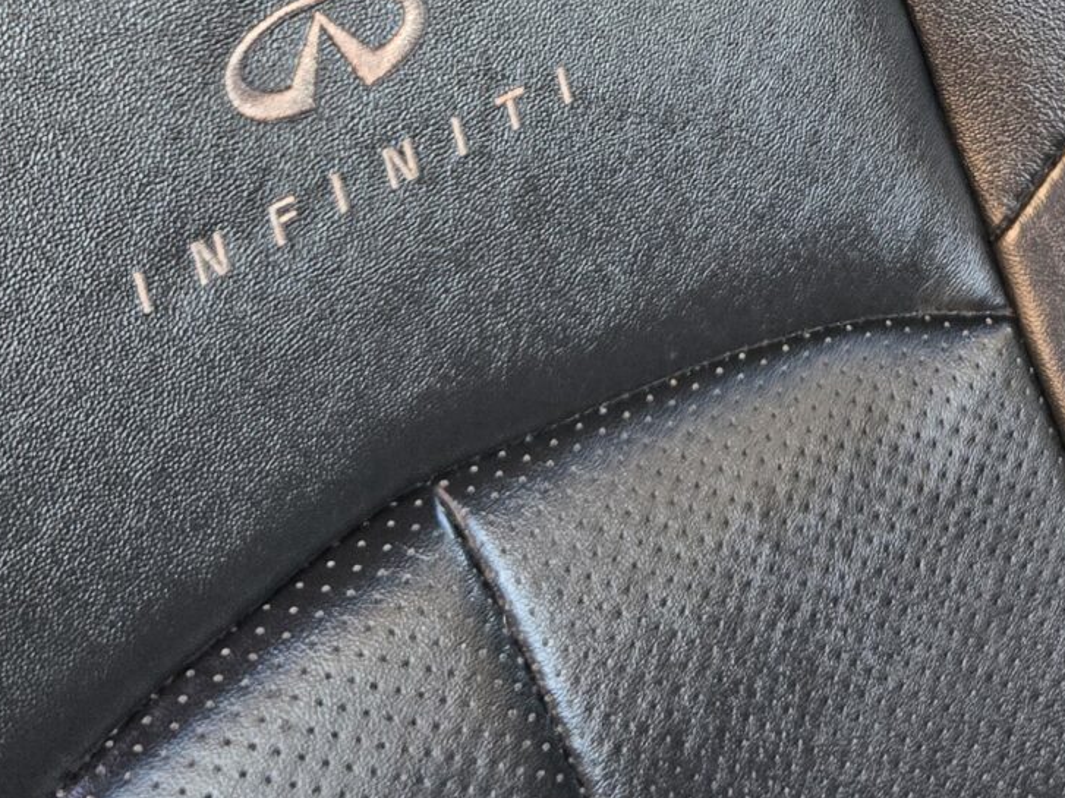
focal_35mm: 81
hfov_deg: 23.6
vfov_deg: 16.8
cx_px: 921
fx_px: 2492
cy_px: -337
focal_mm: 5.4
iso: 200
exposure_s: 1/180
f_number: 1.8
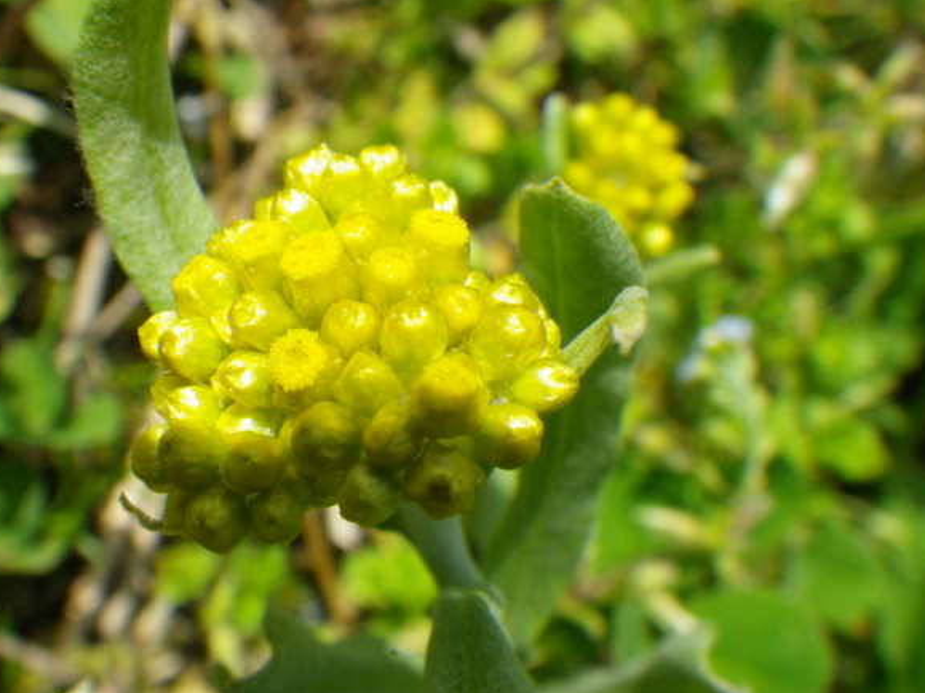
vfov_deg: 30.9
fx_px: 1256
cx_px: 385
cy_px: 323
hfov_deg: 40.3
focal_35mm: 47
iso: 80
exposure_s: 1/400
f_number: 4.6
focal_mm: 6.1
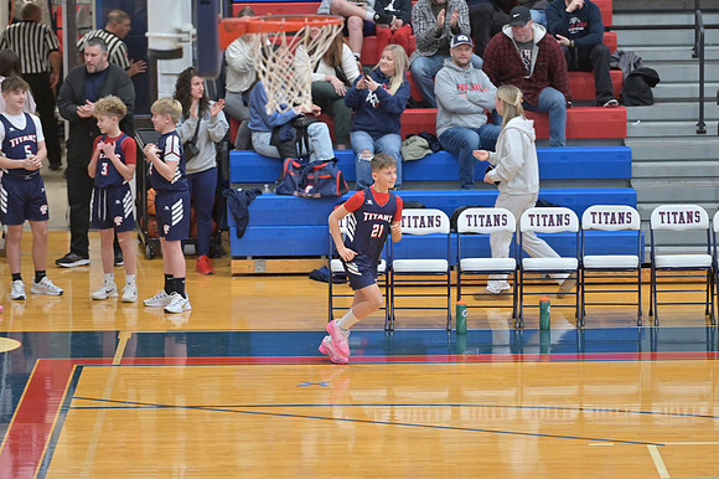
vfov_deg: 6.9
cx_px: 360
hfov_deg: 10.3
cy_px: 240
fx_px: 3992
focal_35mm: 200
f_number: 4.5
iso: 3600
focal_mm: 200
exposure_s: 1/400
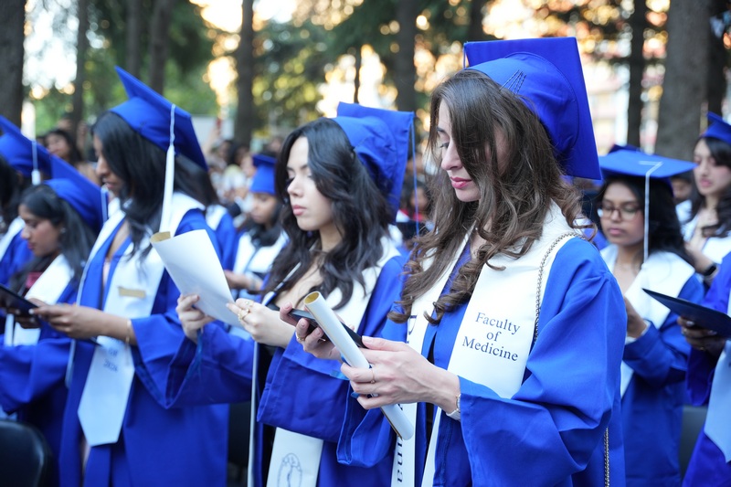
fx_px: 849
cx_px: 366
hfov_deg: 46.6
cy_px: 244
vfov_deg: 32.0
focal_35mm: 42
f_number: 2.8
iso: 800
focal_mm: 41.8
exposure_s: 1/200
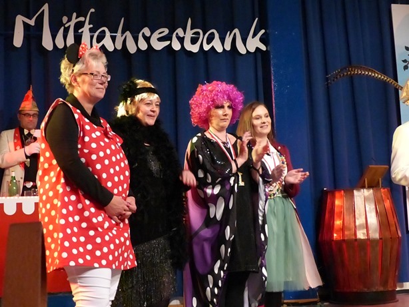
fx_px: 697
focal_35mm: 59
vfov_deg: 24.8
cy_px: 154
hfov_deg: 32.7
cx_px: 204
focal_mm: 10.5
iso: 1600
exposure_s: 1/125
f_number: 3.2
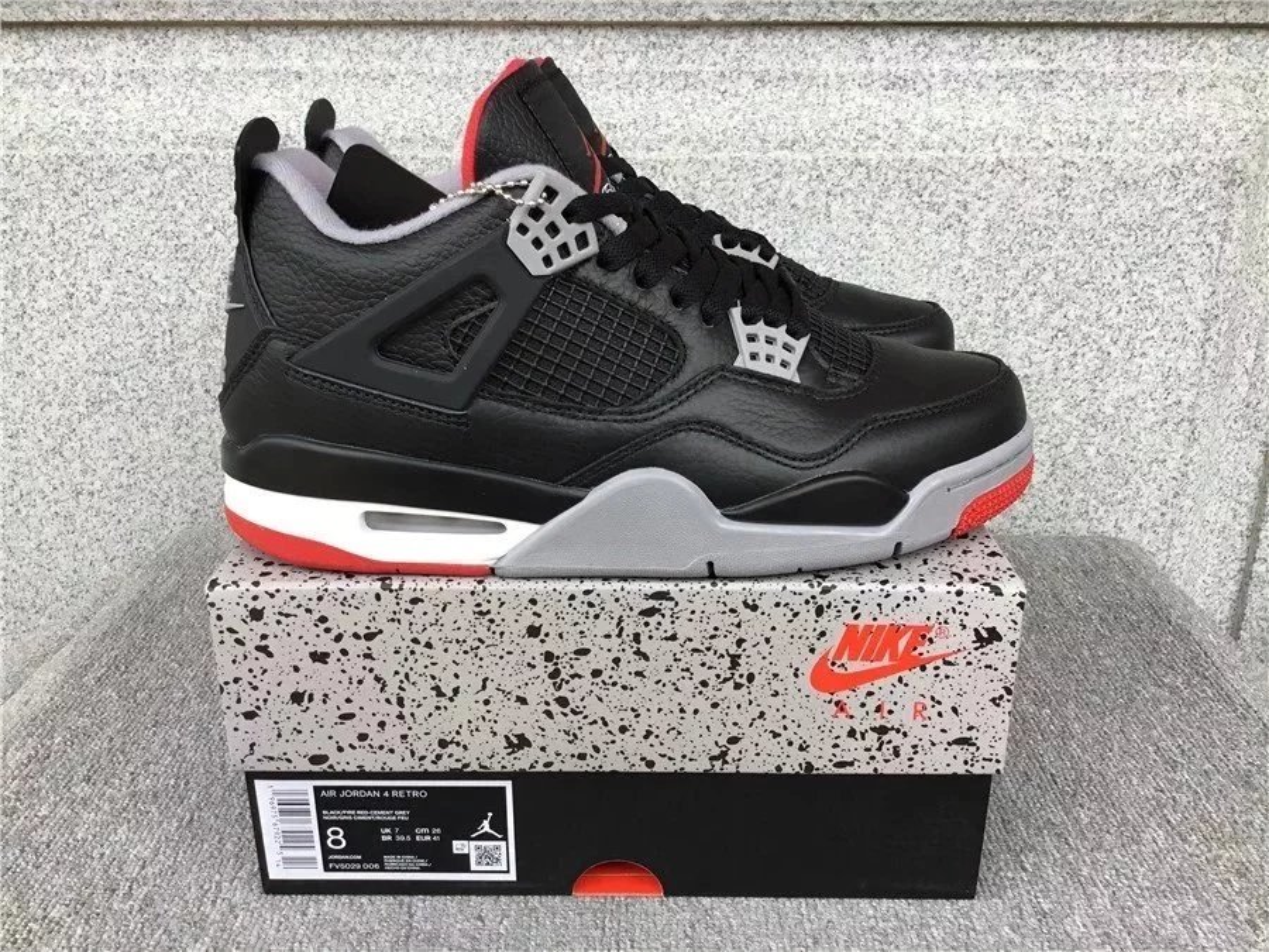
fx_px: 1136
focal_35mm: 31
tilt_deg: -20.1
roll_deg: +0.1
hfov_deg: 58.4
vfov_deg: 45.4
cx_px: 634
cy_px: 476
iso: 25
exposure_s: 1/100
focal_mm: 3.3
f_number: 2.4
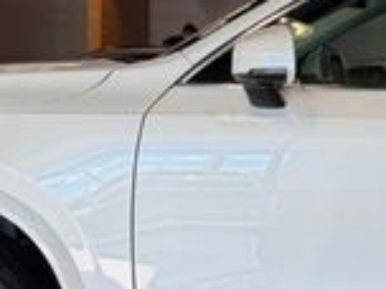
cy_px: 210
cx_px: 467
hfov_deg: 18.4
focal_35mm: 101
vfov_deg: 14.6
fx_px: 1126
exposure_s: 1/393
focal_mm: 6.76
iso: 80
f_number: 1.78
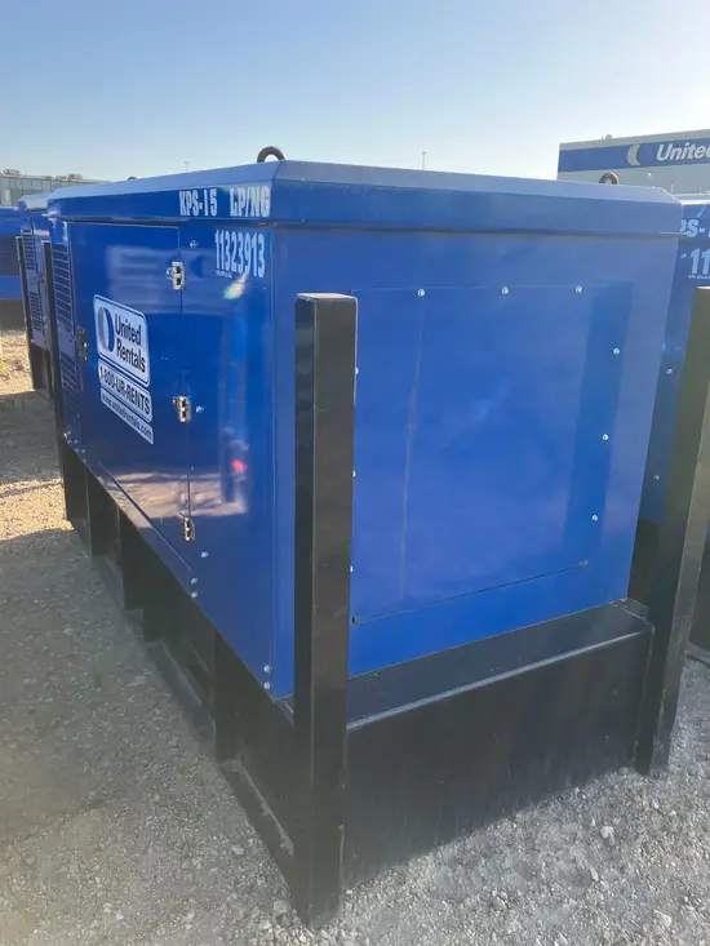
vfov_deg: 63.4
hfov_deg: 49.8
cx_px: 355
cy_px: 473
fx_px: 766
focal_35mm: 28
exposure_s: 1/398
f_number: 1.8
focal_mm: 3.99
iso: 32
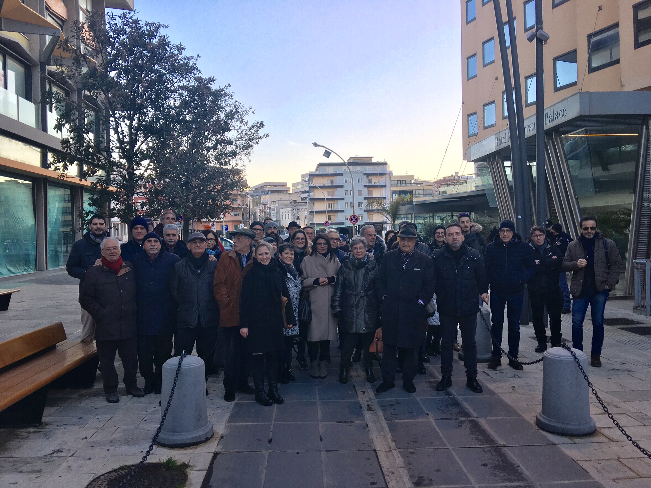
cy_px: 244
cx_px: 326
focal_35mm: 29
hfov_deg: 61.7
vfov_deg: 48.2
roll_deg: +0.5
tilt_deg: -0.2
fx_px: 545
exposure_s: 1/130
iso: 25
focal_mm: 4.15
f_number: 2.2
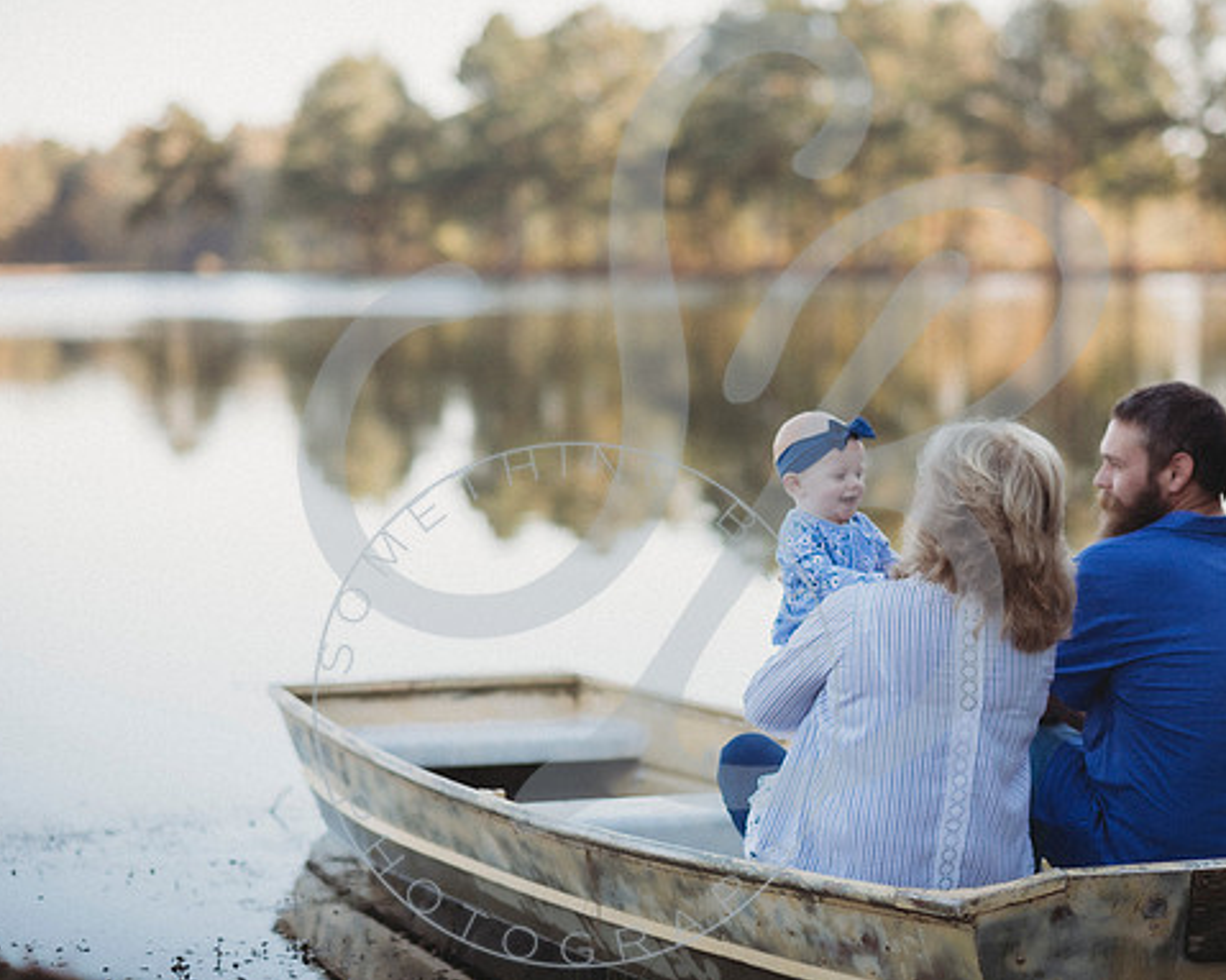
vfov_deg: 15.7
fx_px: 3555
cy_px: 490
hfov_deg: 19.6
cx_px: 698
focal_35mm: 98
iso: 100
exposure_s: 1/500
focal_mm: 85
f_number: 2.8
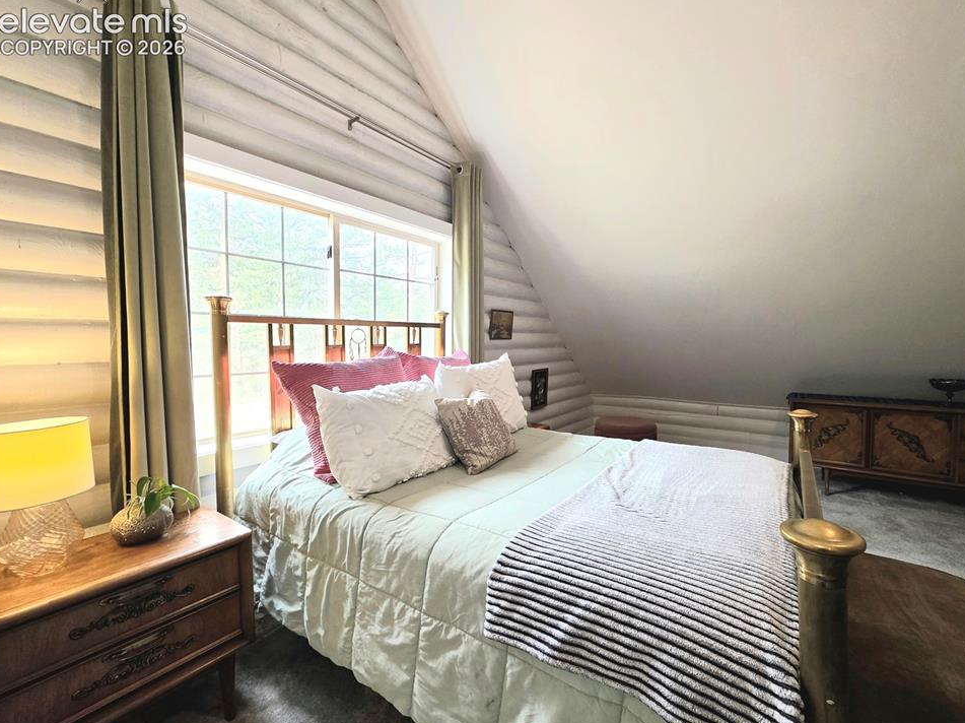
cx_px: 508
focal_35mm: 14
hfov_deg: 102.0
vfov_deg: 85.6
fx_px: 390
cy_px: 355
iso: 100
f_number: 1.9
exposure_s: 1/120
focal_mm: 2.2
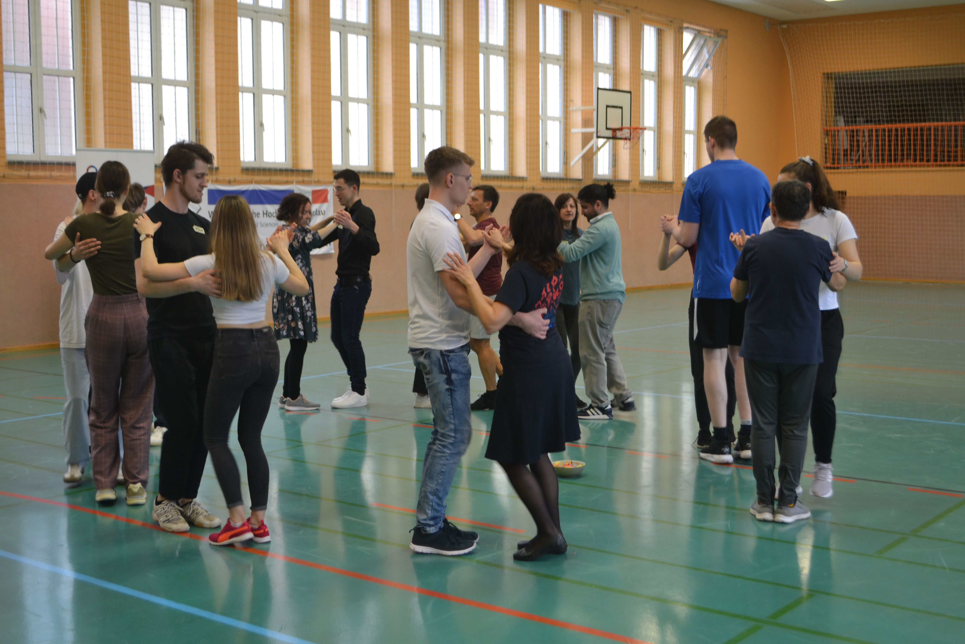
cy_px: 322
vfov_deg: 29.9
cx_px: 482
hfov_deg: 43.6
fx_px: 1206
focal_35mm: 45
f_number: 4.5
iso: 400
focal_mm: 30
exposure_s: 1/30
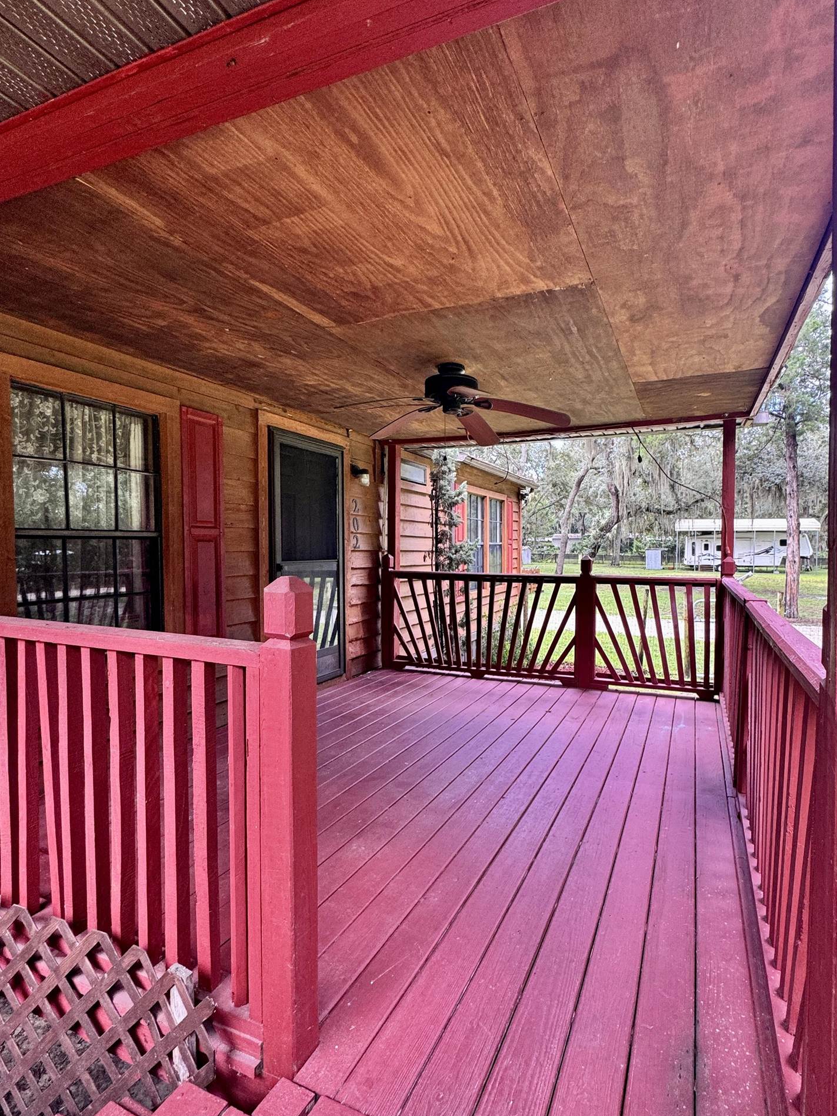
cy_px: 565
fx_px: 548
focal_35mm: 17
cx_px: 480
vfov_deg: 91.0
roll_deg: +0.8
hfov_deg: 74.3
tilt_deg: -1.7
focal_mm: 2.22
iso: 125
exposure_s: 1/99
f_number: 2.2
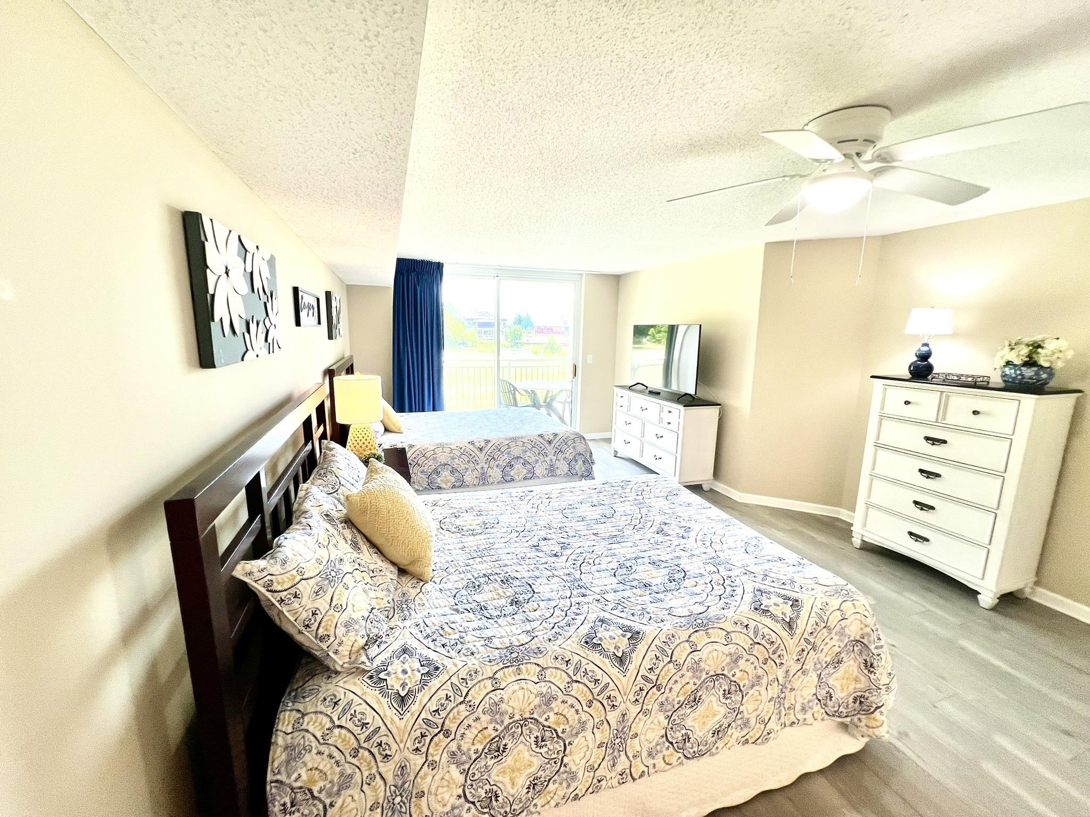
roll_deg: -1.0
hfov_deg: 106.2
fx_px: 409
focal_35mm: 13
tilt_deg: -9.6
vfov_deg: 89.9
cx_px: 545
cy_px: 408
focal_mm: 1.57
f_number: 1.8
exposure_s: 1/120
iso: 64
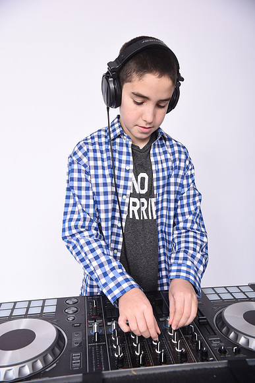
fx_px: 361
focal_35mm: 34
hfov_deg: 38.9
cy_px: 192
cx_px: 128
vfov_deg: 55.8
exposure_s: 1/200
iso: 200
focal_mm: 34
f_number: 8
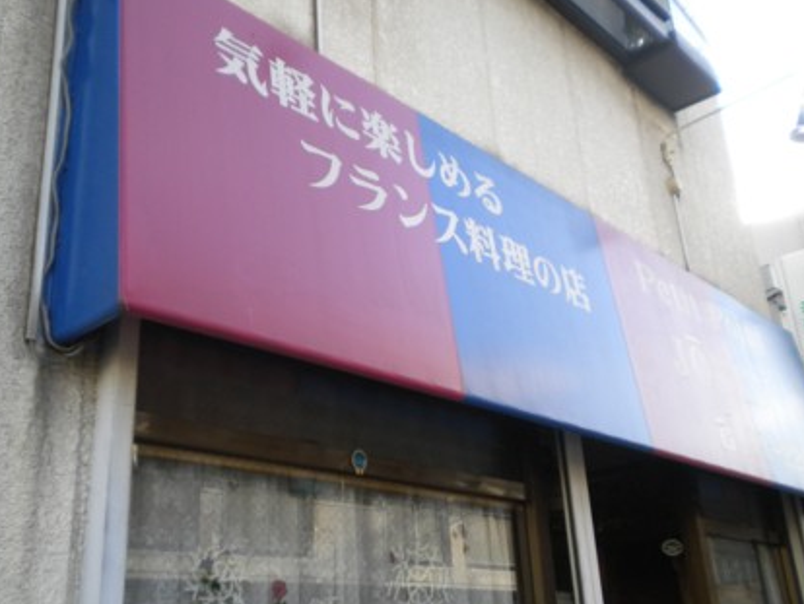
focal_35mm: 38
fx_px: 883
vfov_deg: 37.8
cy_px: 313
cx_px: 412
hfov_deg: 48.9
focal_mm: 6.3
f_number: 3.1
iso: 235
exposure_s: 1/500
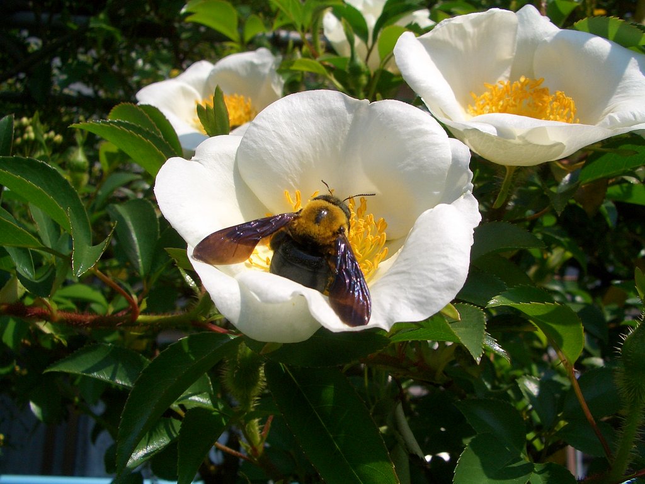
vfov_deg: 40.7
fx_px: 652
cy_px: 242
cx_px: 322
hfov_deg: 52.6
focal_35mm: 35
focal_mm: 5.8
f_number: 4.3
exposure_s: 1/640
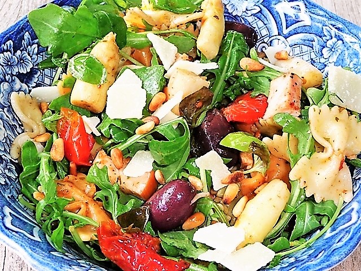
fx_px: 605
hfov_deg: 33.2
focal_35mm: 58
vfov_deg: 25.2
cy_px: 136
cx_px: 180
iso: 100
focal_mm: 9.8
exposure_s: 1/30
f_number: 4.4
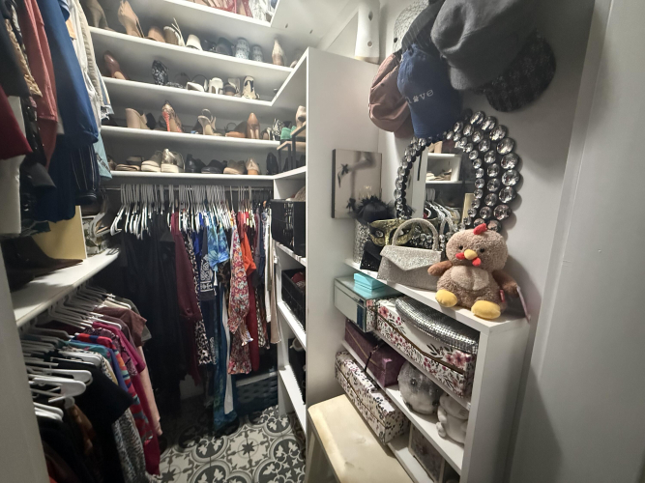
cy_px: 242
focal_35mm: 14
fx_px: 261
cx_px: 322
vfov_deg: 85.7
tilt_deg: -10.6
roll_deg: -0.7
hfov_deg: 102.1
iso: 1250
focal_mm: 2.22
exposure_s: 1/40
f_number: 2.2
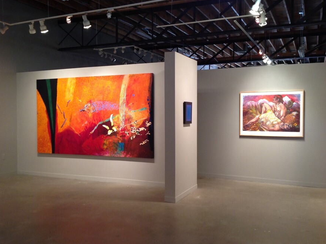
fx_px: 348
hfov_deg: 50.2
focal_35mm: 37
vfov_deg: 38.6
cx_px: 165
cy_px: 124
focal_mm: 4.28
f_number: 2.4
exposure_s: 1/15
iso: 100
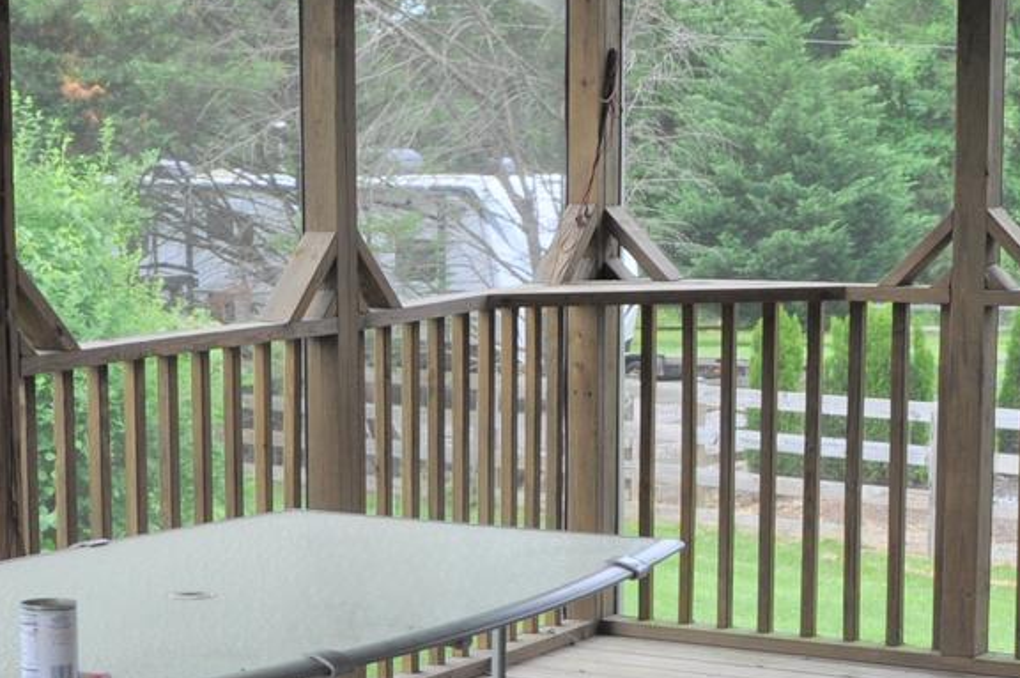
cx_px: 168
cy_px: 643
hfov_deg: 20.9
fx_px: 2718
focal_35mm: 96
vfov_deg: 14.1
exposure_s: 1/125
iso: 200
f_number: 5.6
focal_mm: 18
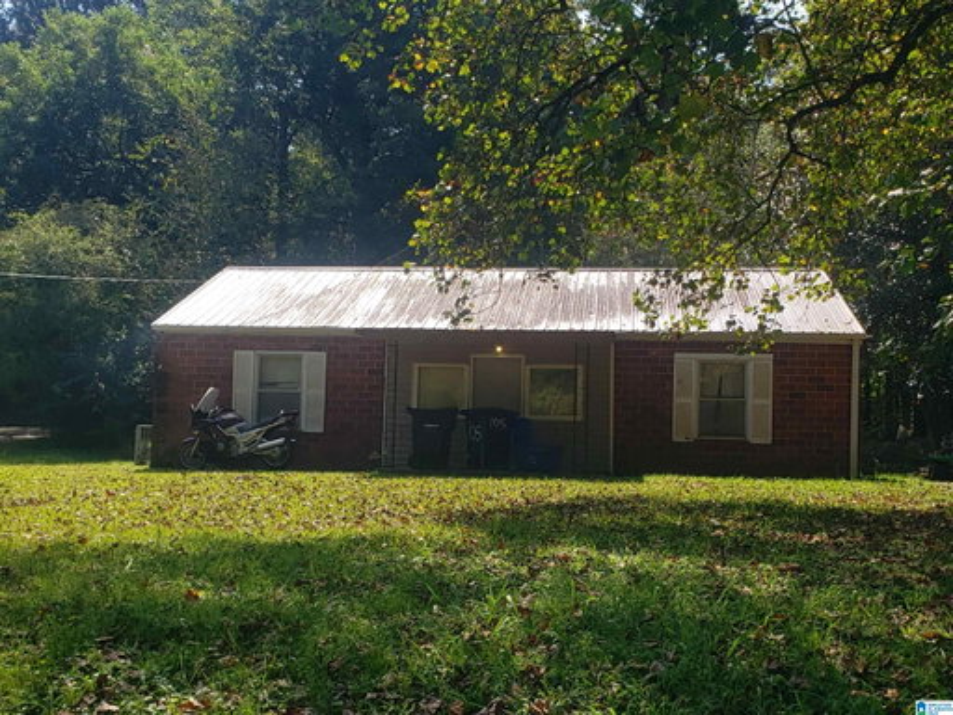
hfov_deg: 67.3
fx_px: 716
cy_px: 358
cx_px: 476
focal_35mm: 26
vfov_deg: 53.1
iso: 50
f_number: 2.4
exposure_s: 1/823
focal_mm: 4.3
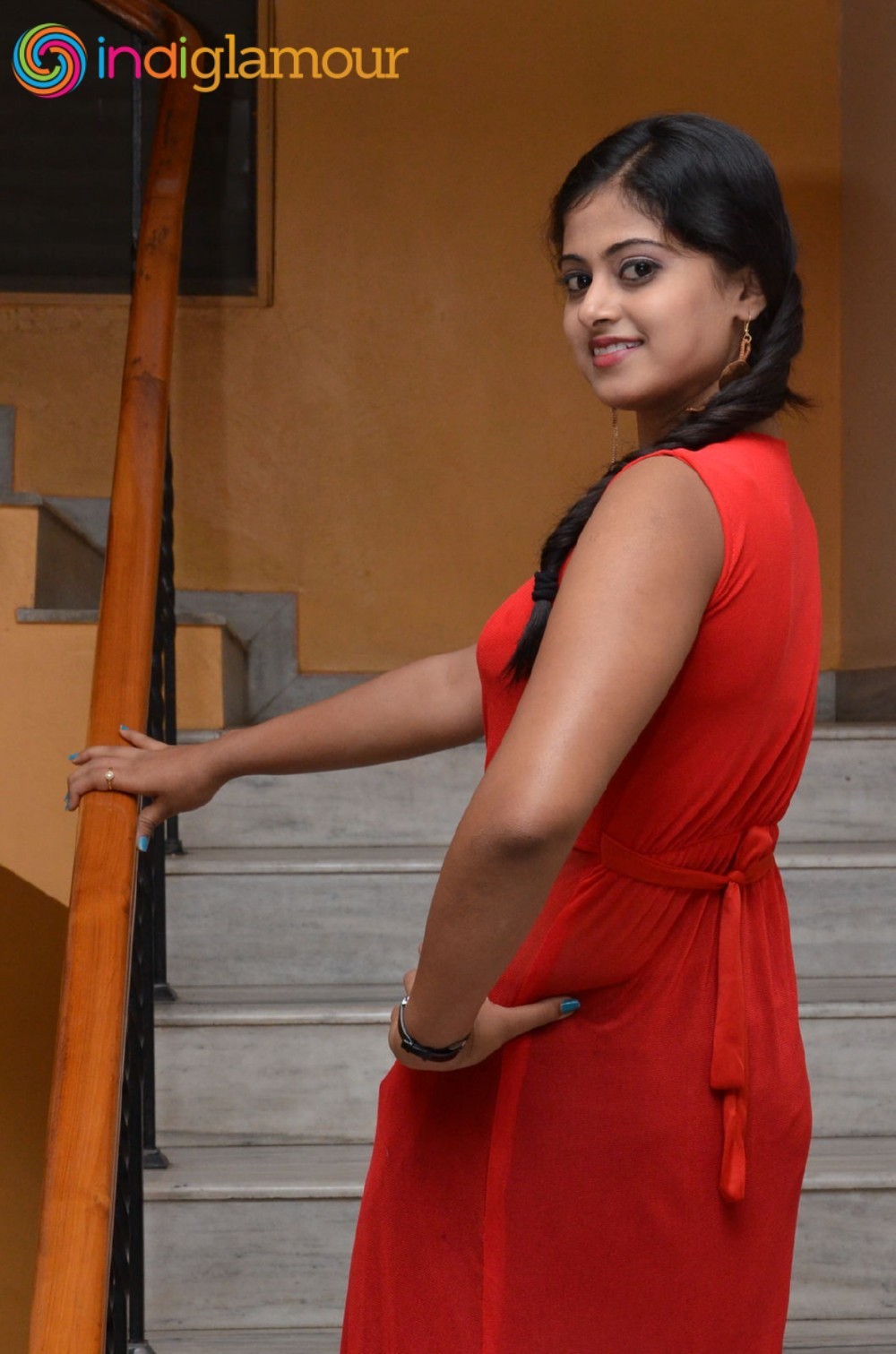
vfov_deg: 27.1
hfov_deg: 18.1
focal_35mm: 75
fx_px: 2814
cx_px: 448
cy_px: 677
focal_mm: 50
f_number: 8
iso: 1600
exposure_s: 1/125
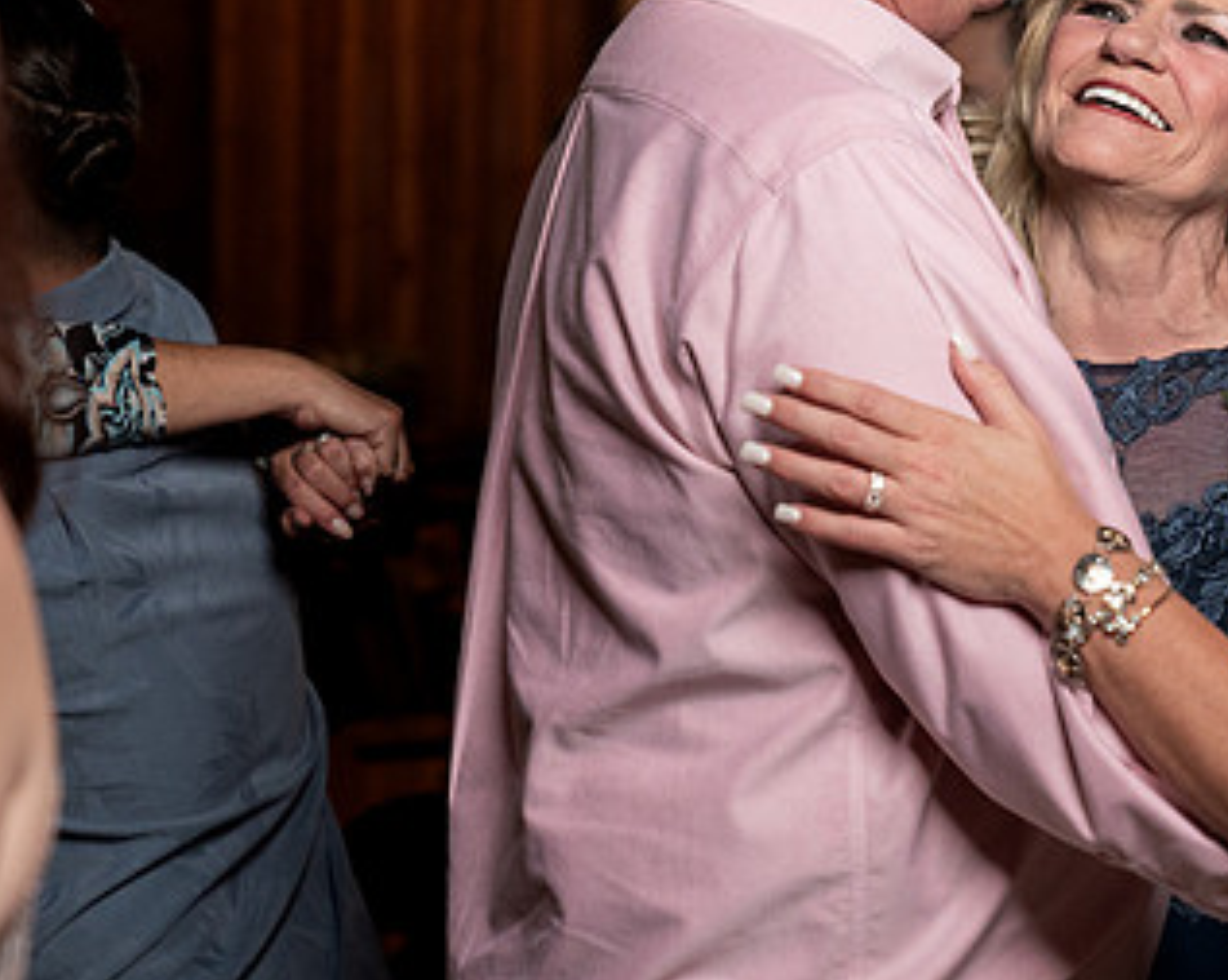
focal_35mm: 139
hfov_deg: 13.8
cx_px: 871
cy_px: 224
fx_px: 5047
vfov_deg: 11.1
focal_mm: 70
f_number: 4
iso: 2000
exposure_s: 1/200
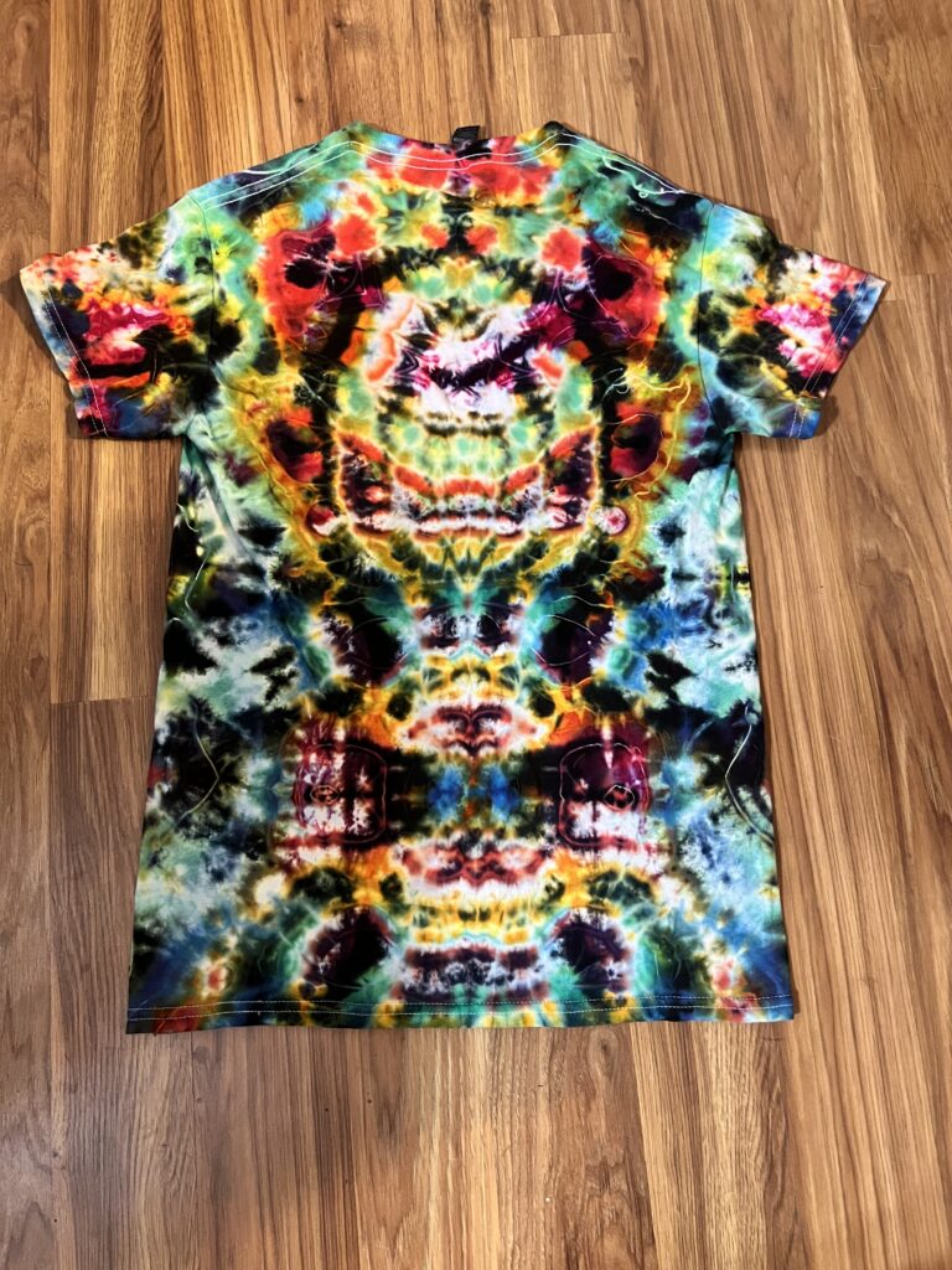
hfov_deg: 53.1
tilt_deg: -78.3
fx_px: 953
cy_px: 635
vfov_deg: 67.3
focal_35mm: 26
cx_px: 476
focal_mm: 5.7
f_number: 1.5
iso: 640
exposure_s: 1/40
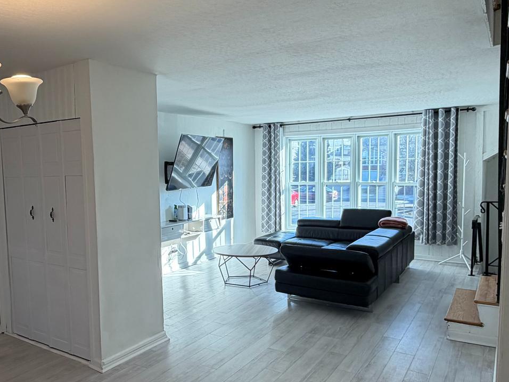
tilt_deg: -5.9
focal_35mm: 30
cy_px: 212
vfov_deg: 46.7
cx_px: 192
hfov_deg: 59.2
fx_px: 441
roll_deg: +1.6
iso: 80
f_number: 2.2
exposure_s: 1/120
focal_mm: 2.22
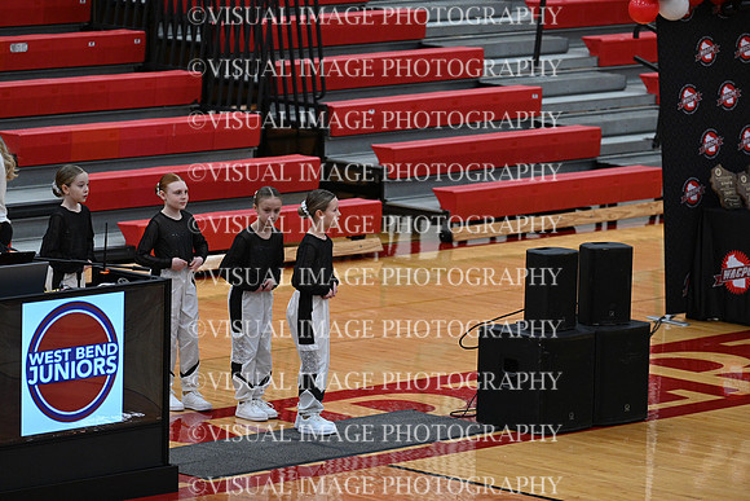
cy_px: 250
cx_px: 375
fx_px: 4167
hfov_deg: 10.3
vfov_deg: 6.9
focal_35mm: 200
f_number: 4
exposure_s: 1/320
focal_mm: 200
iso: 4000
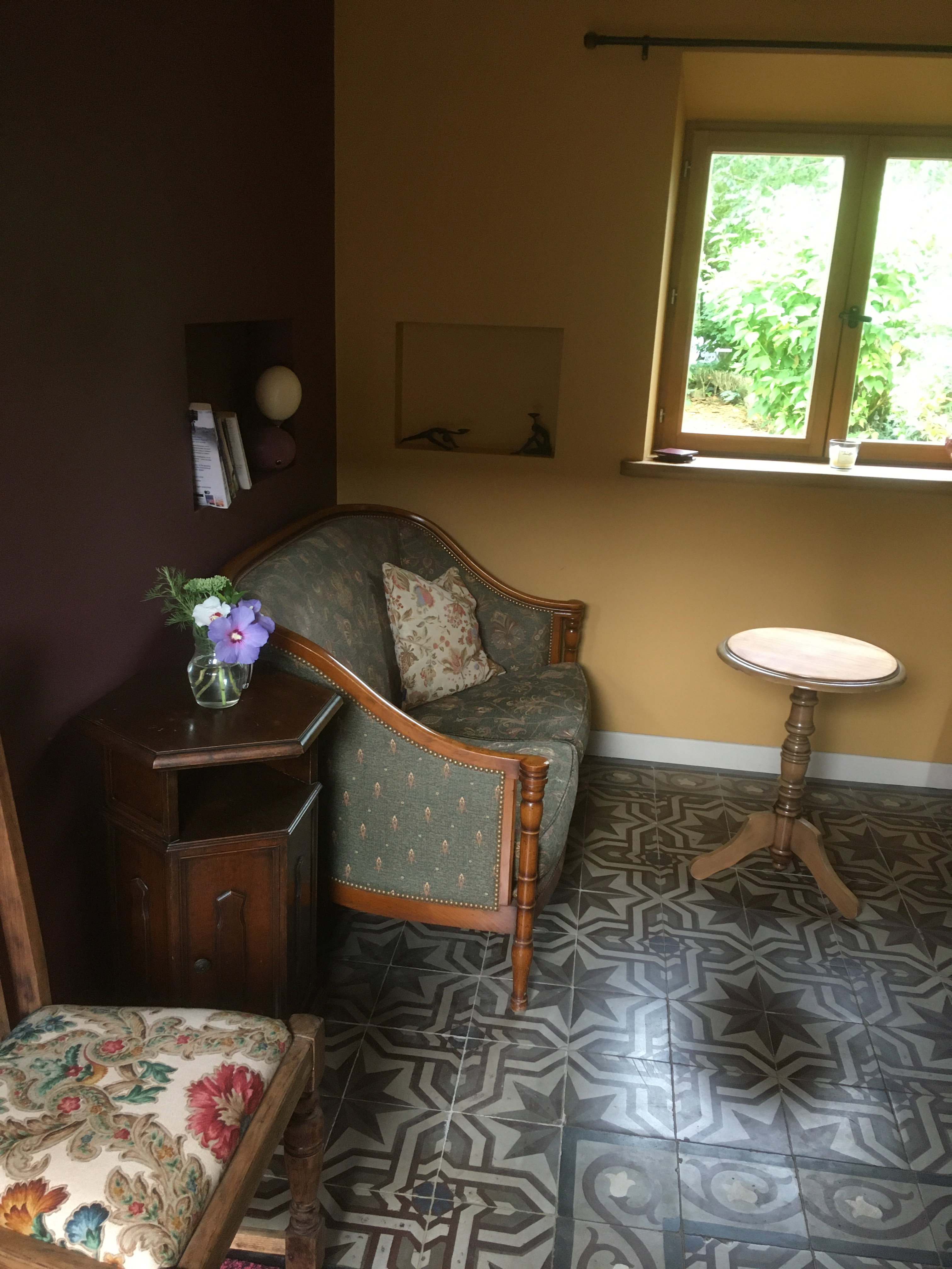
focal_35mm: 29
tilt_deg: -18.1
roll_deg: -2.3
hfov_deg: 48.2
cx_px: 476
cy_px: 634
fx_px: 1063
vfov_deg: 61.7
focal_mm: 4.15
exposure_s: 1/33
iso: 200
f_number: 2.2
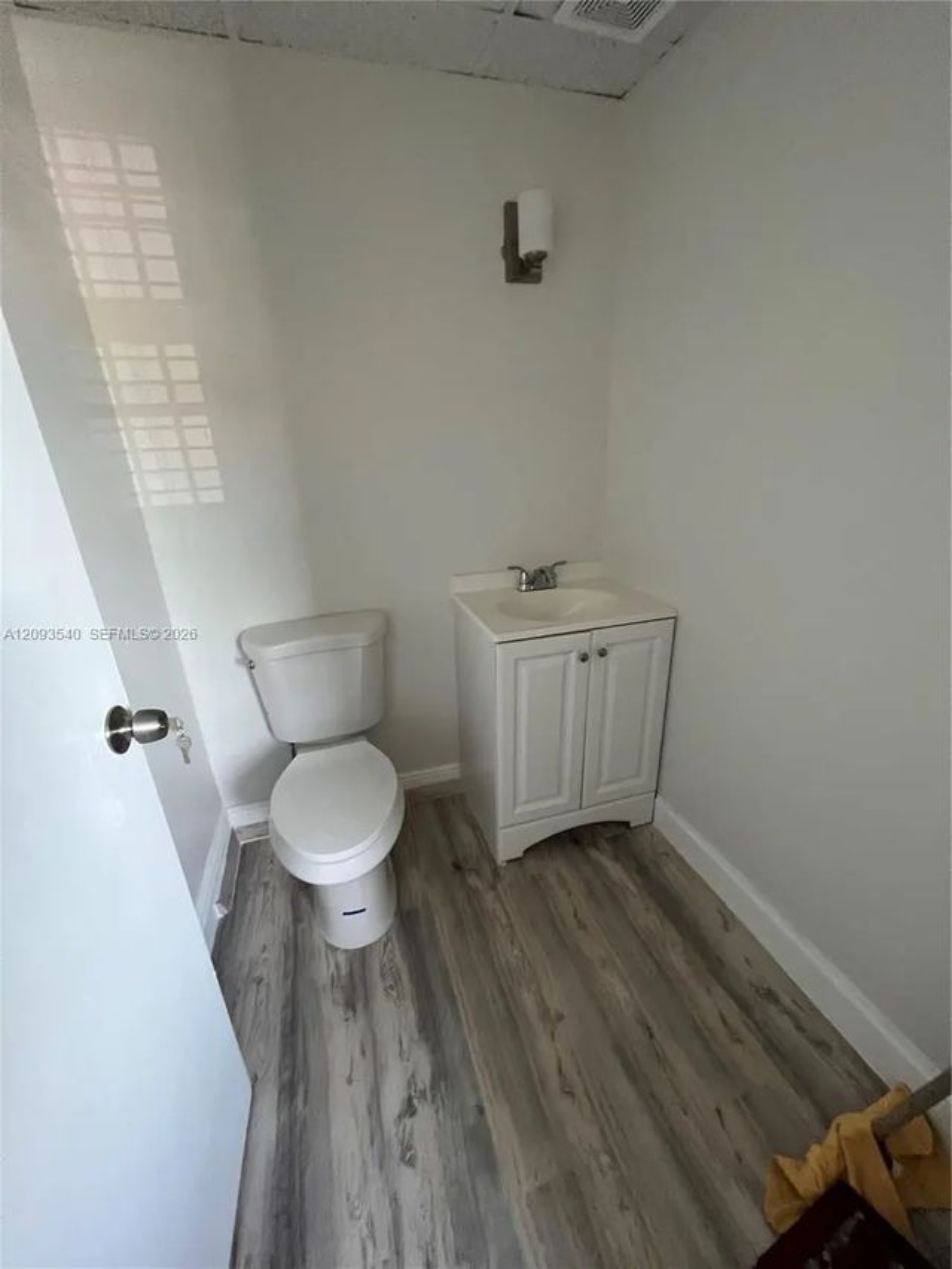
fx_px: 477
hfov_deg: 89.9
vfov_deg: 106.2
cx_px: 476
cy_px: 634
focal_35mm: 13
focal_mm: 1.57
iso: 400
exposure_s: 1/60
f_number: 1.8
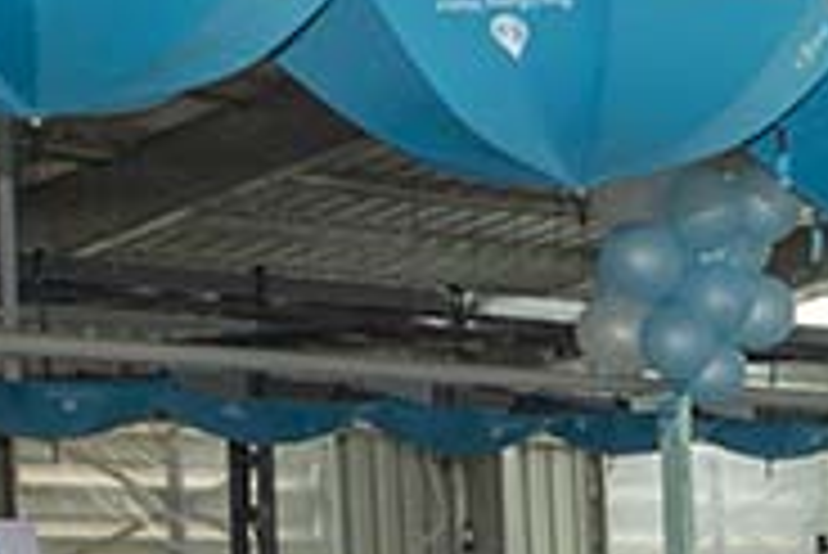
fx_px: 2877
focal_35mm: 125
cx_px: 1588
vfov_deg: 10.6
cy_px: 822
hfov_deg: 14.1
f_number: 10
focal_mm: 24
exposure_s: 1/60
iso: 500
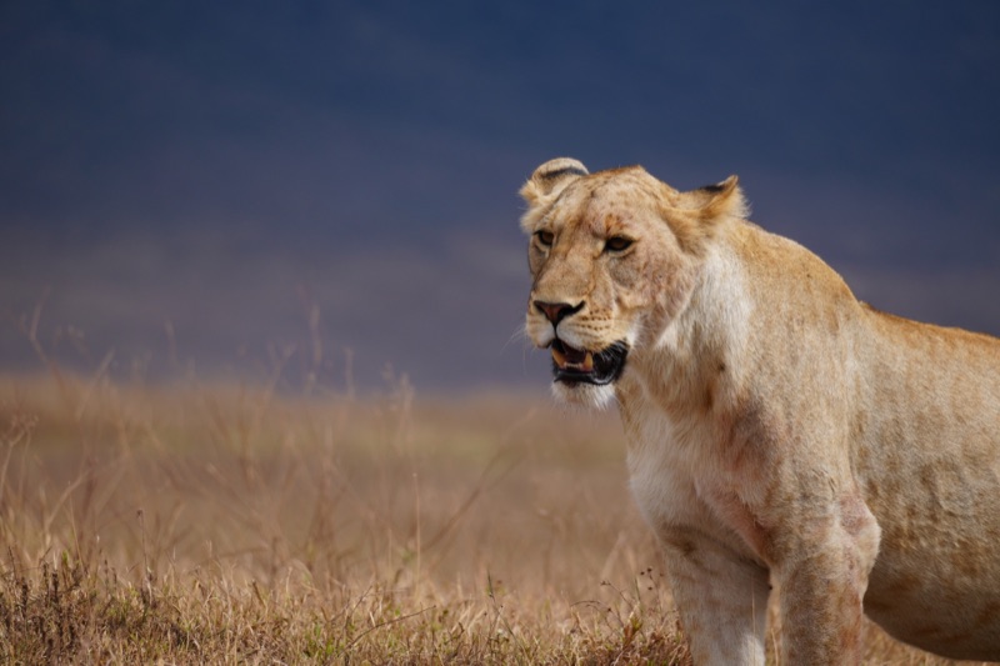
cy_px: 333
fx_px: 11080
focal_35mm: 399
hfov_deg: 5.2
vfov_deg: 3.4
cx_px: 500
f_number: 6.3
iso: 100
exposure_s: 1/500
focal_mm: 266
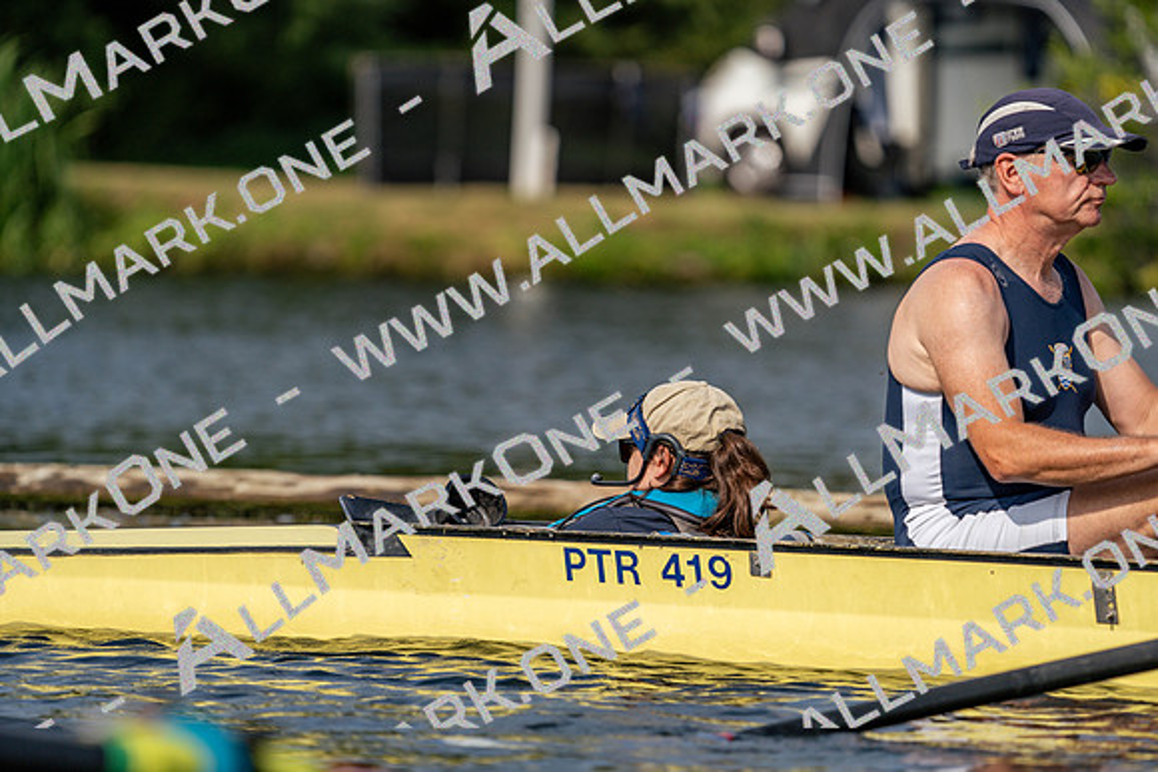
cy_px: 386
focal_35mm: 397
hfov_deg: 5.2
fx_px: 12773
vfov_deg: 3.5
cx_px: 579
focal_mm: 397
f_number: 6.3
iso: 200
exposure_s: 1/1600
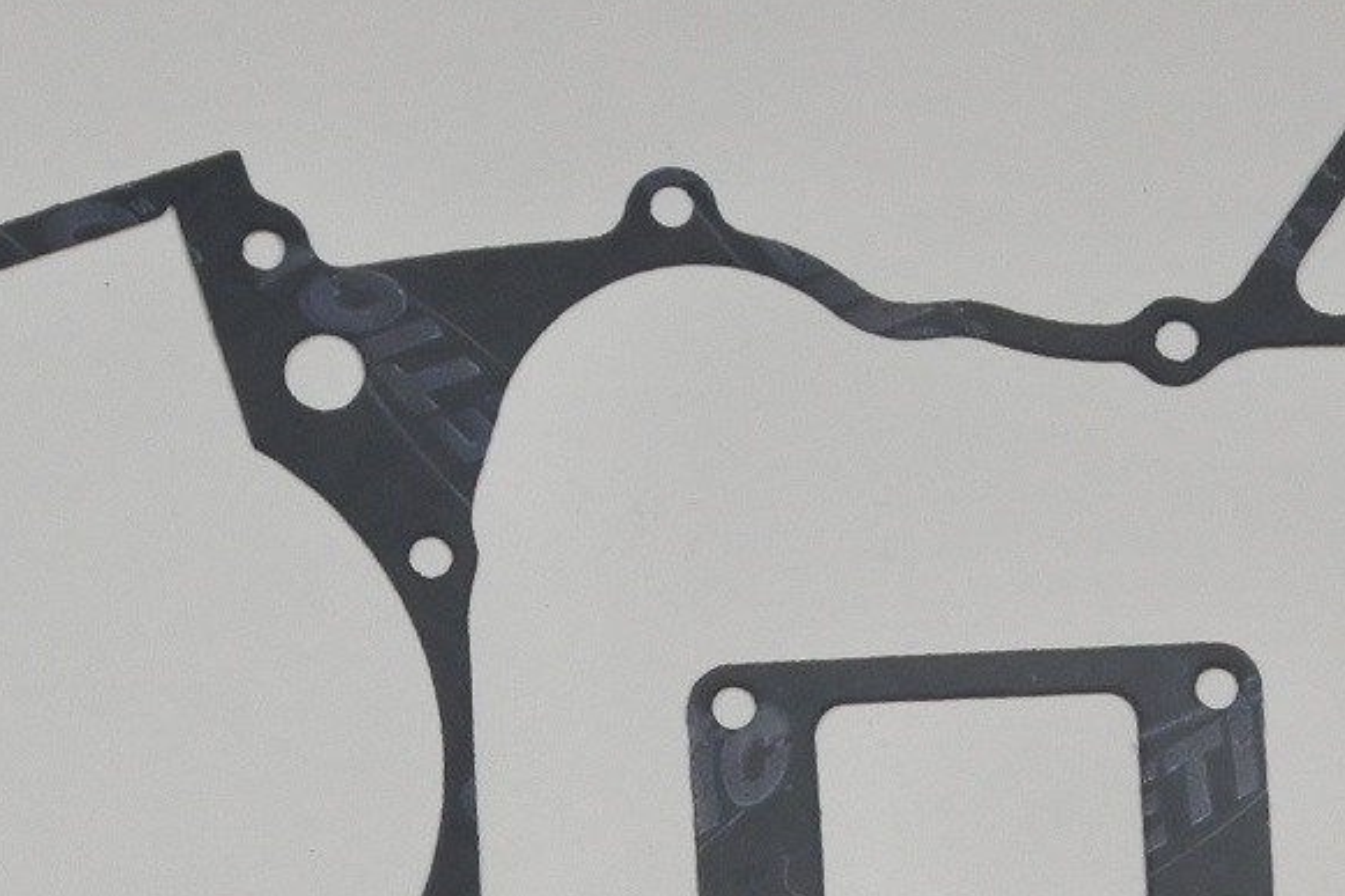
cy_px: 1346
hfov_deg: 13.8
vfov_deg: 9.0
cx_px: 146
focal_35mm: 148
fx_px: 5528
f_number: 4.5
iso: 500
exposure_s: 1/125
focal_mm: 17.6
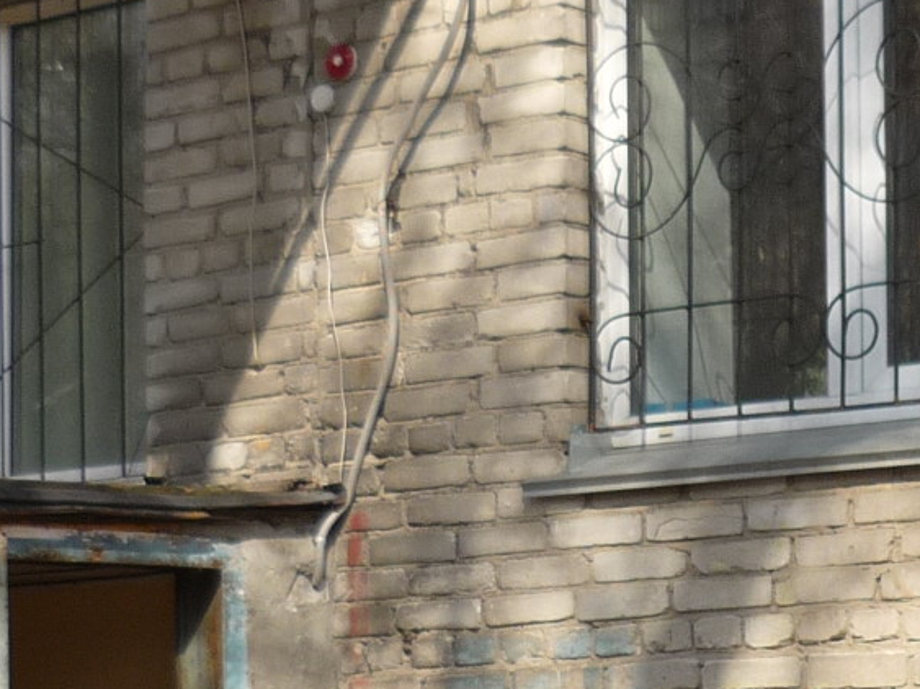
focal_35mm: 120
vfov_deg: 12.3
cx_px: 819
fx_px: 3189
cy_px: 529
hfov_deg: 16.2
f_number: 2.8
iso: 100
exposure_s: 1/640
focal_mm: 5.5
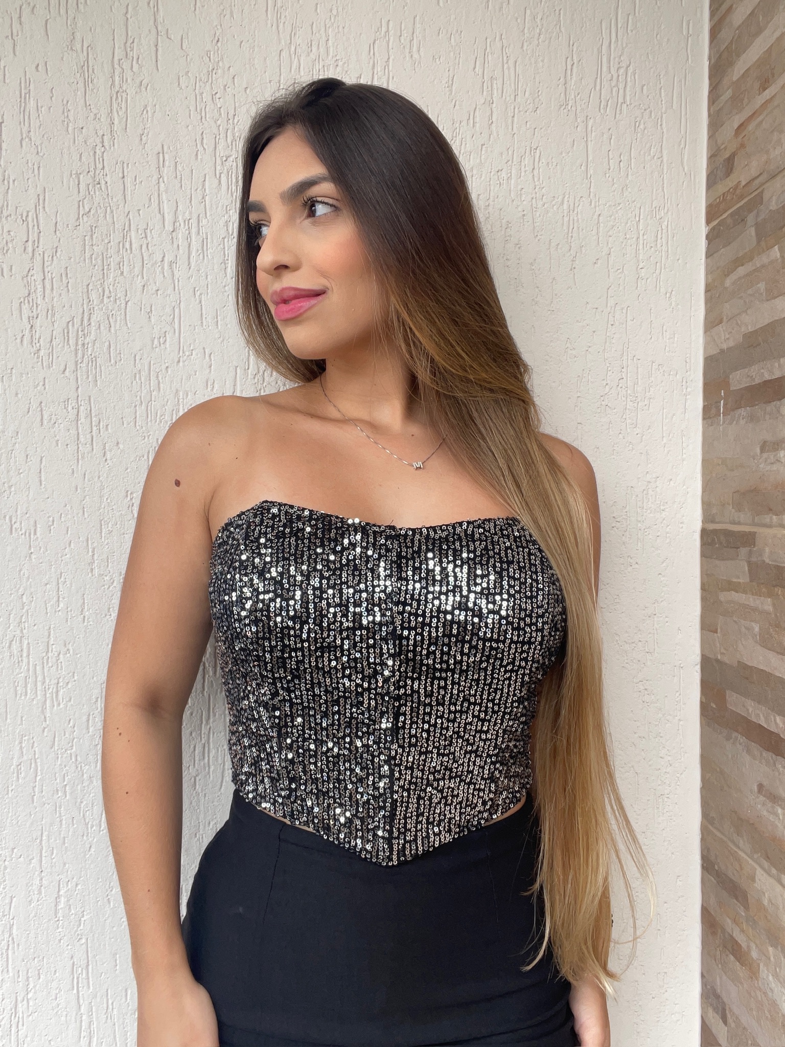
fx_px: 907
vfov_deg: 60.0
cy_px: 524
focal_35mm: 30
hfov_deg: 46.8
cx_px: 392
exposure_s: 1/121
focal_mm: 2.71
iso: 32
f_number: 2.2
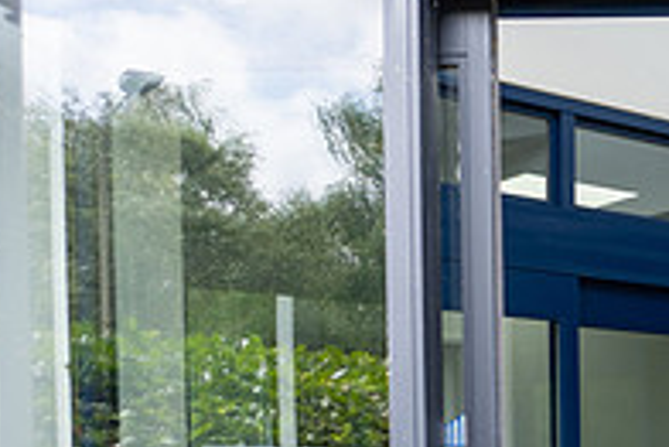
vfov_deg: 18.1
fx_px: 1320
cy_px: 561
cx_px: 853
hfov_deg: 24.9
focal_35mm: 71
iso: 320
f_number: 4
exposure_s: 1/160
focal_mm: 16
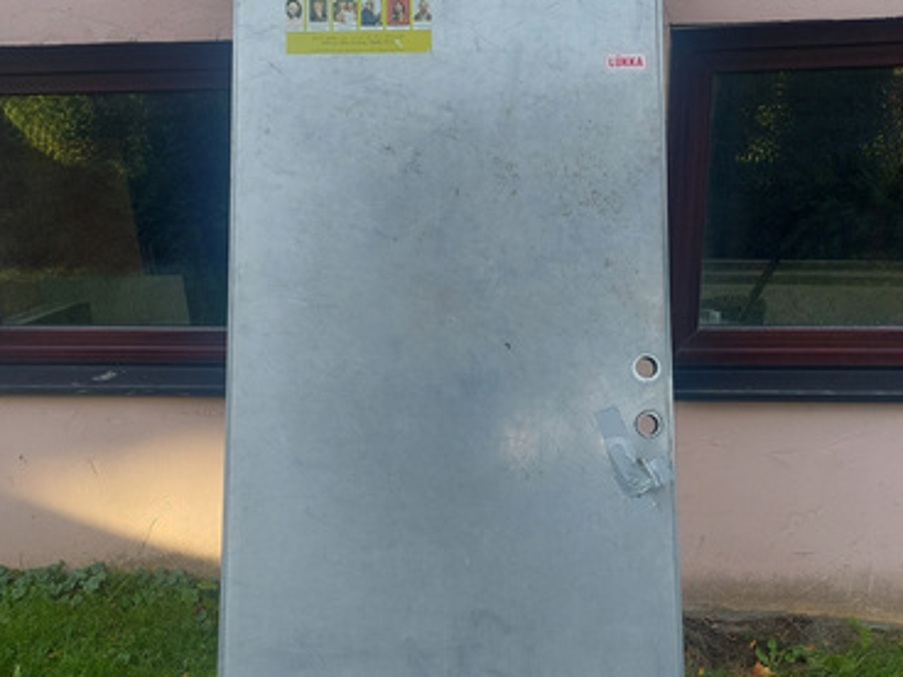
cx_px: 453
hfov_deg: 54.0
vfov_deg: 41.8
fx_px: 887
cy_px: 341
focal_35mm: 34
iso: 40
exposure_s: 1/166
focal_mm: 5.23
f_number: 1.8
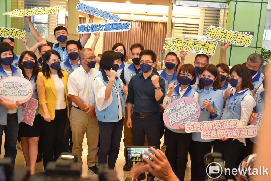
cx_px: 136
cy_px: 90
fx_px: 305
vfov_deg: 33.1
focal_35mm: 40
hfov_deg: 47.9
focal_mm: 27
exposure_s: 1/60
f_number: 4
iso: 1250
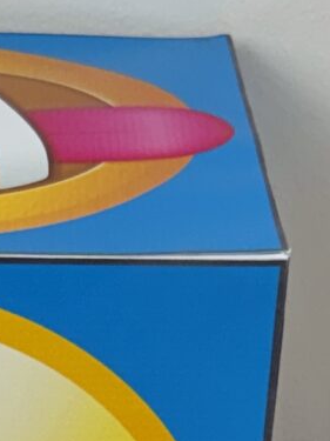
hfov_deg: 9.0
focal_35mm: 164
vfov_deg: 10.8
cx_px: -27
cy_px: 935
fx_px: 2086
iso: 80
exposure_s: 1/385
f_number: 1.78
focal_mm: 6.76
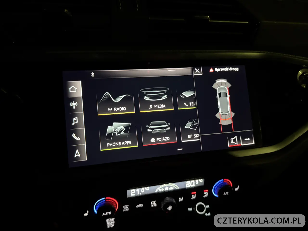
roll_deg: -2.9
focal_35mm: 24
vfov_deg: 56.8
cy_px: 116
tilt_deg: -25.9
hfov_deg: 71.6
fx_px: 214
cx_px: 154
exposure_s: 1/21
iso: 1600
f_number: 1.78
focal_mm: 6.76
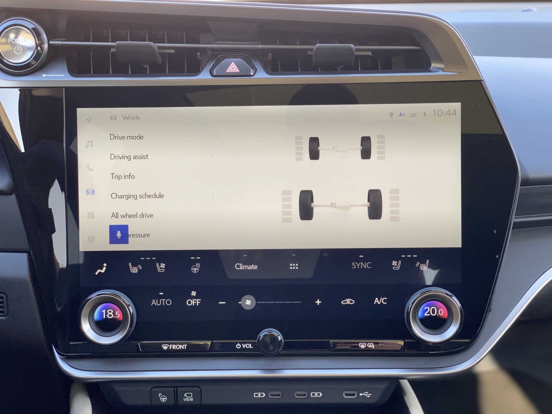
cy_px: 207
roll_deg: +3.5
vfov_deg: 28.0
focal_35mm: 52
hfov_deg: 36.8
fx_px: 829
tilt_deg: -18.9
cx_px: 276
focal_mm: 6
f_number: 2
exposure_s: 1/120
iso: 100
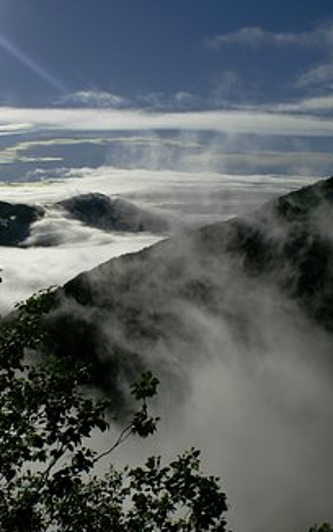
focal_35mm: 48
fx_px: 696
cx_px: 16
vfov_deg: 41.8
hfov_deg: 25.8
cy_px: 268
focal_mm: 20
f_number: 10
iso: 100
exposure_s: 1/1600
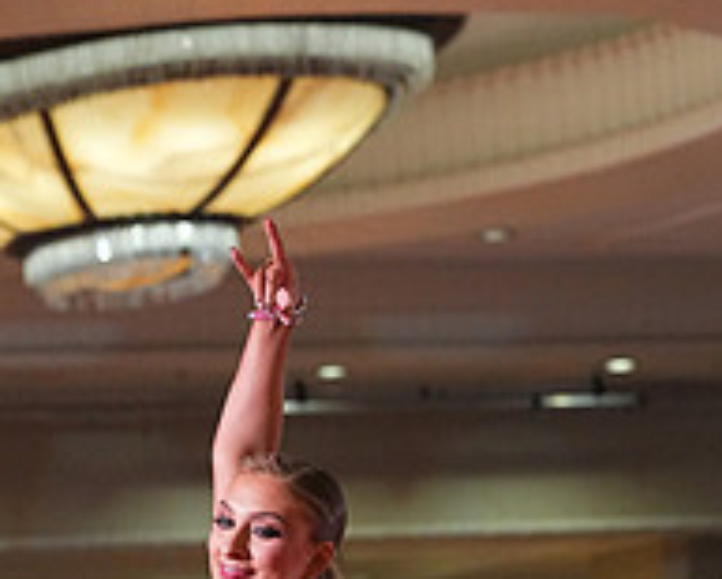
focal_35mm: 279
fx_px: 5971
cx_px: 686
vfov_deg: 5.5
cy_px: 878
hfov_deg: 6.9
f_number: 5
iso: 6400
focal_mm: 99
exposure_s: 1/400
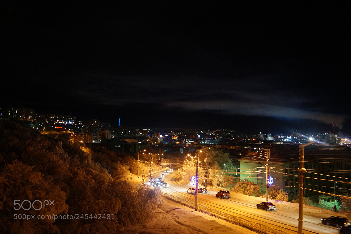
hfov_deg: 62.0
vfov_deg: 43.6
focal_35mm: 30
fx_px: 292
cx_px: 176
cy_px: 117
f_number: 4
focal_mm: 20
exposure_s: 1/15
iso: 1600
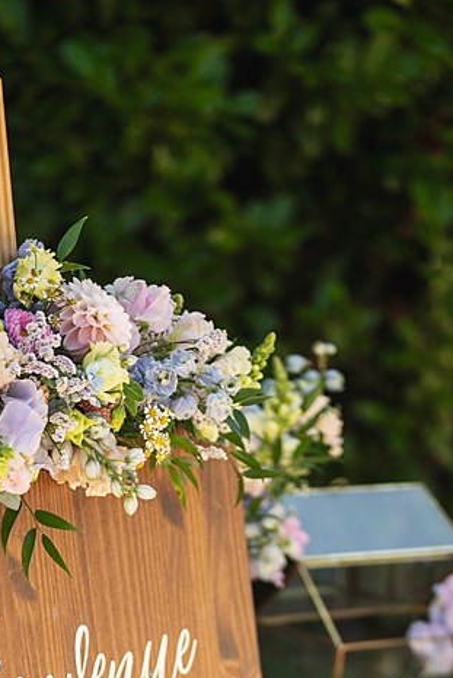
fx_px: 3036
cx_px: 105
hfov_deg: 8.5
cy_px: 1090
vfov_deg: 12.0
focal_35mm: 161
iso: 50
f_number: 1.8
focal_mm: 50
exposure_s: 1/500
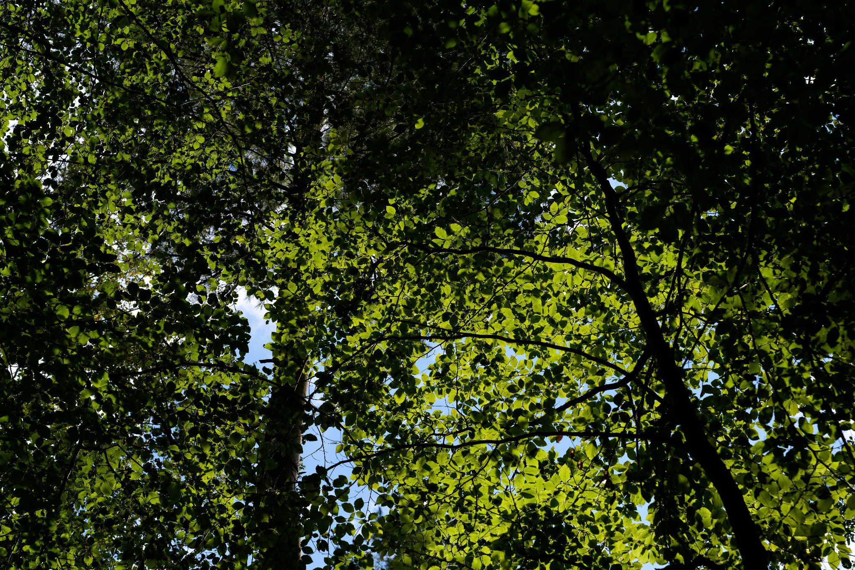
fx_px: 1496
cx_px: 428
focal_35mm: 63
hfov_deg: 31.9
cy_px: 285
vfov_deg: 21.6
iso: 100
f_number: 5
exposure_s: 1/400
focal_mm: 63
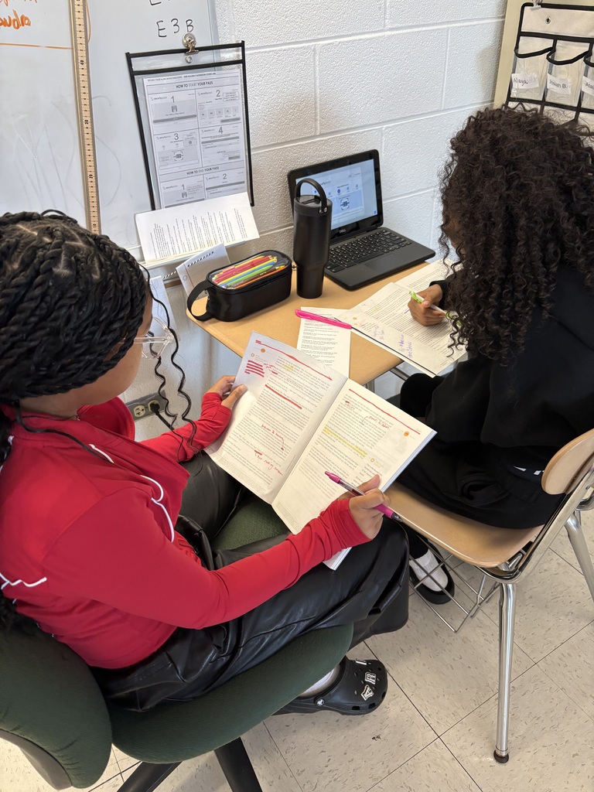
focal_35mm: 26
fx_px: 595
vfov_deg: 67.3
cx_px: 297
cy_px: 396
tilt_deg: -35.0
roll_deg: +1.5
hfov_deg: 53.1
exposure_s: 1/60
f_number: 1.6
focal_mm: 5.96
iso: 125
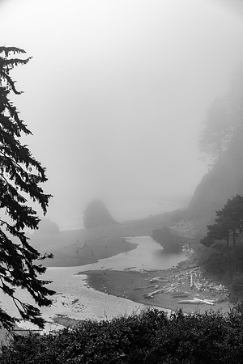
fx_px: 840
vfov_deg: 24.5
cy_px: 182
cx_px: 122
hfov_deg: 16.5
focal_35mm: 83
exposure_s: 1/1100
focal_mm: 55
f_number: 5.6
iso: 125
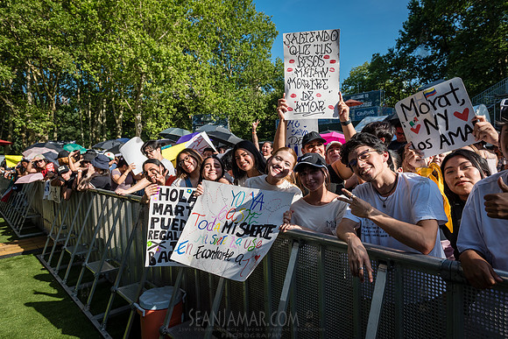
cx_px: 254
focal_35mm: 24
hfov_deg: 73.7
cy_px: 170
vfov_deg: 53.2
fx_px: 339
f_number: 5
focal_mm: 24
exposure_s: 1/2000
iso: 500
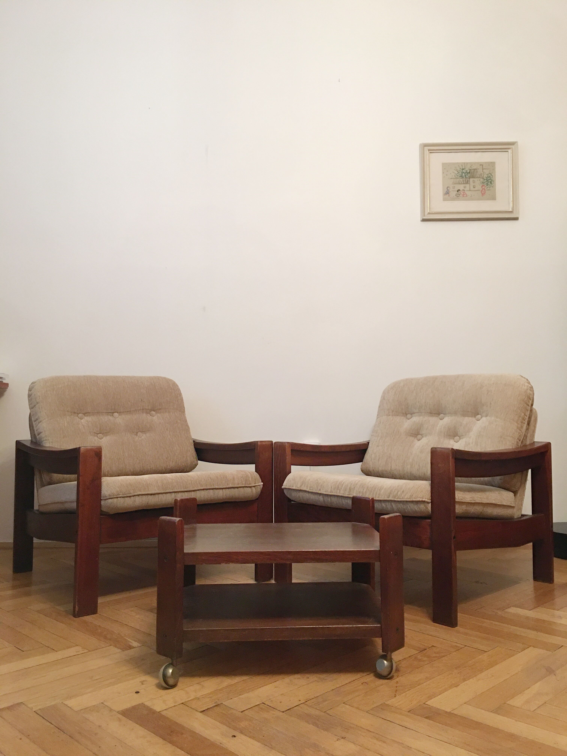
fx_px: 633
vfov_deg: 61.7
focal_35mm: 29
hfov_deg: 48.2
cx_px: 284
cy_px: 378
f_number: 2.2
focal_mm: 4.15
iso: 100
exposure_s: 1/17
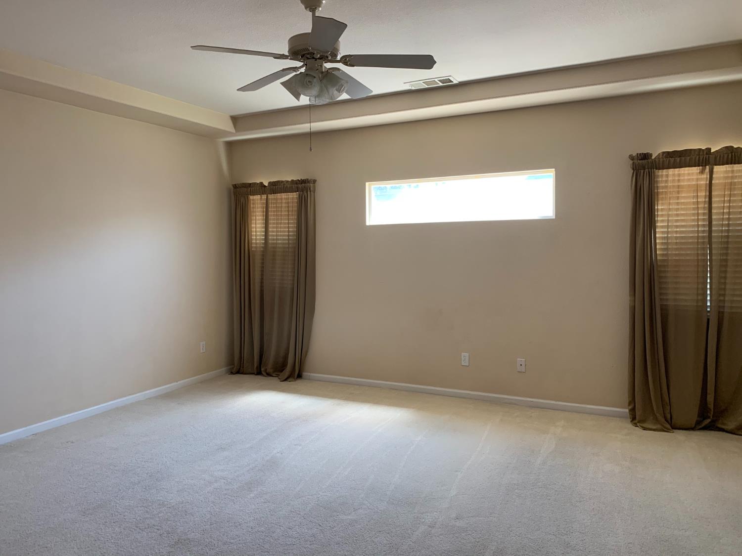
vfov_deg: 53.1
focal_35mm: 26
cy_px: 278
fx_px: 557
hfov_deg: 67.3
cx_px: 371
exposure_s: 1/75
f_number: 1.8
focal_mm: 4.25
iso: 100
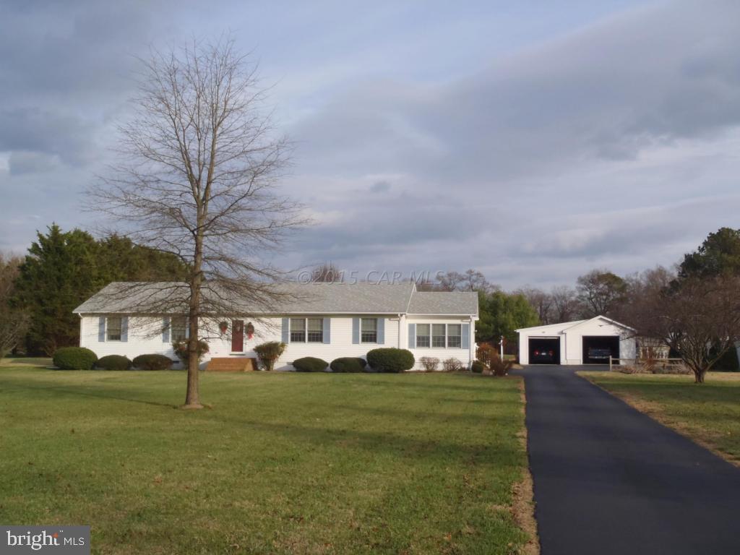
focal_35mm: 38
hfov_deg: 49.0
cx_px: 370
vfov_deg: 37.7
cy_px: 278
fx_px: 812
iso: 125
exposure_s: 1/80
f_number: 13
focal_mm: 6.83
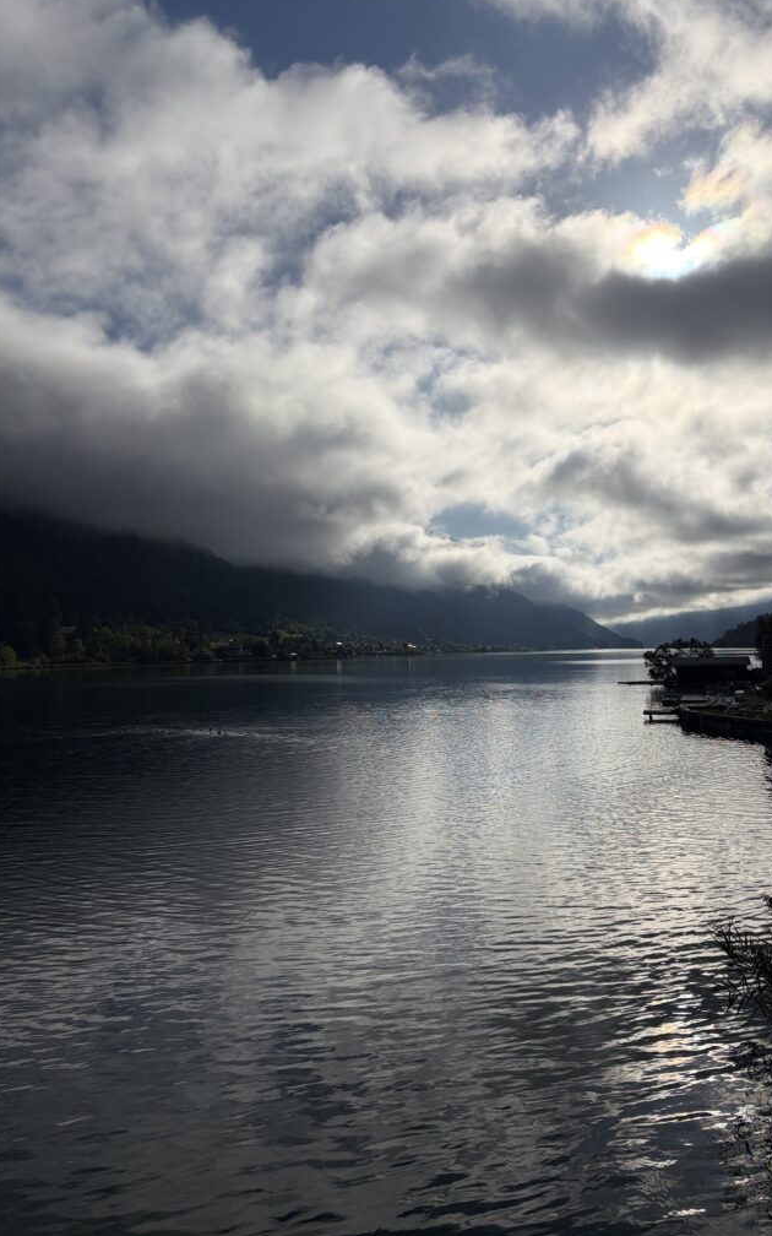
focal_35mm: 28
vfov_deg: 66.5
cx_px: 464
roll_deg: +1.0
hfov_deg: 44.3
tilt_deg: +2.9
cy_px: 612
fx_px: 943
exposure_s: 1/25000
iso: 50
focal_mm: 5.96
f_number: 1.6
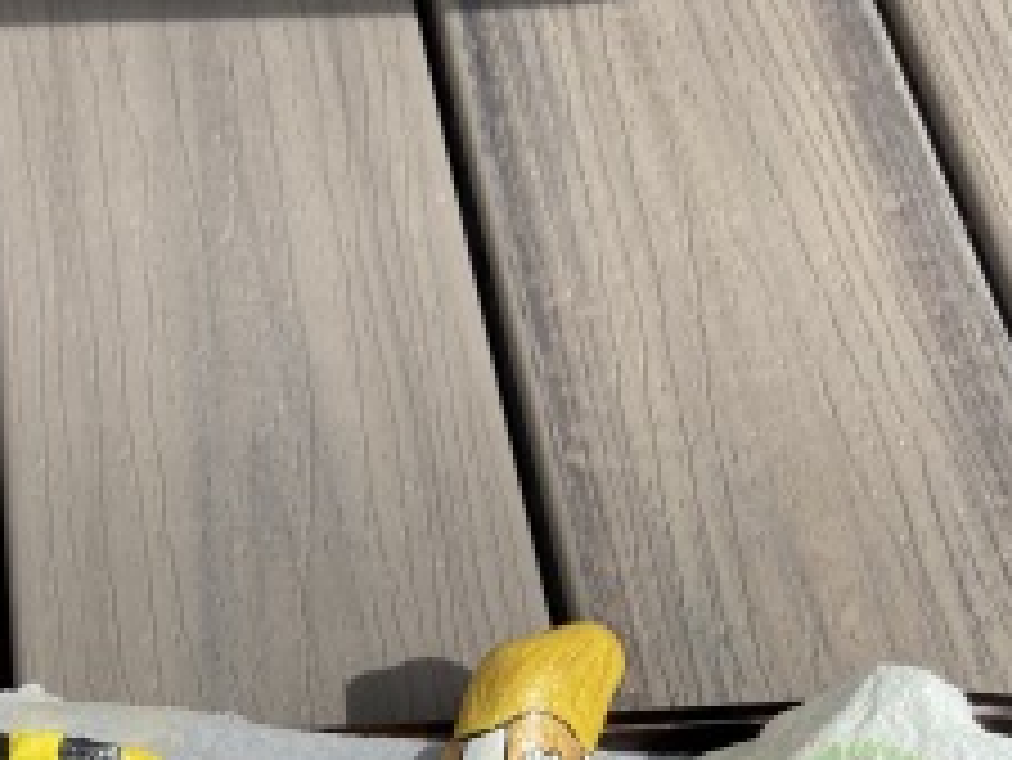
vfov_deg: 18.2
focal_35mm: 74
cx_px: 202
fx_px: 2165
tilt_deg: -57.4
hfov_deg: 25.8
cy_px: 1070
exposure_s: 1/1412
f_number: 1.8
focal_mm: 4.25
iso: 32
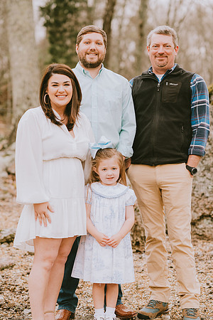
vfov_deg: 23.9
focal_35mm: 85
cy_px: 160
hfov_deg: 16.1
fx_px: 754
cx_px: 106
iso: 400
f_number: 2.5
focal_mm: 85
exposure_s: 1/400
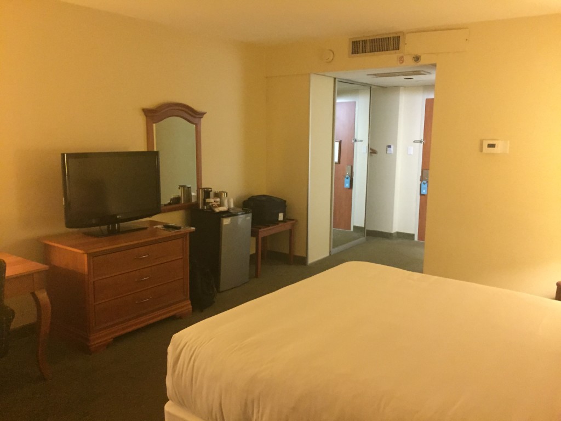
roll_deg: +0.3
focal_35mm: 29
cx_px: 280
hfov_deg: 61.7
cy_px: 210
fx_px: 470
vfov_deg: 48.2
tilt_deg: -9.5
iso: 400
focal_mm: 4.15
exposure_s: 1/15
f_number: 2.2
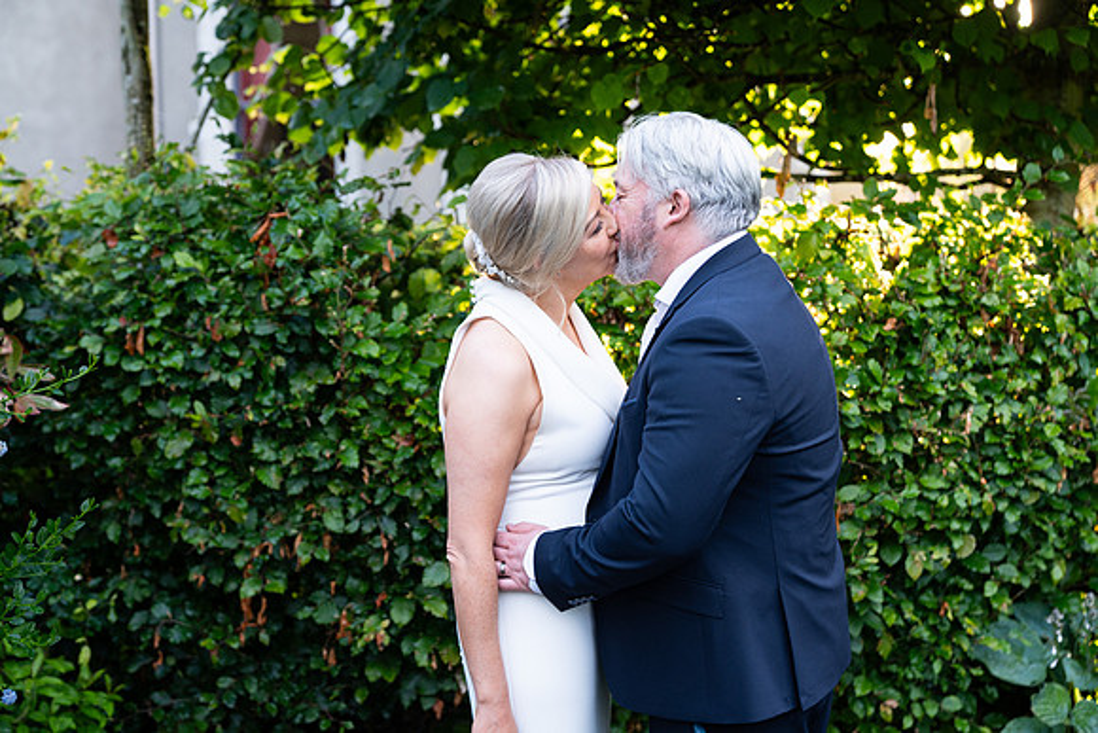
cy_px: 366
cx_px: 549
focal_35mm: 52
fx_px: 1586
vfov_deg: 26.0
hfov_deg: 38.2
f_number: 2.8
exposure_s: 1/200
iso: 640
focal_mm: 52
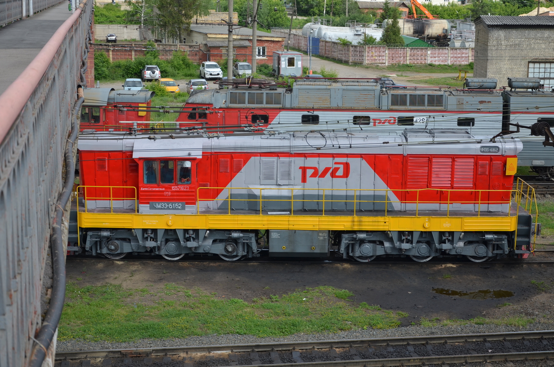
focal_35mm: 63
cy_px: 184
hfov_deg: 32.0
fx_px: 968
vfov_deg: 21.5
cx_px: 277
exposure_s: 1/400
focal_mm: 42
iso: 100
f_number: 4.8
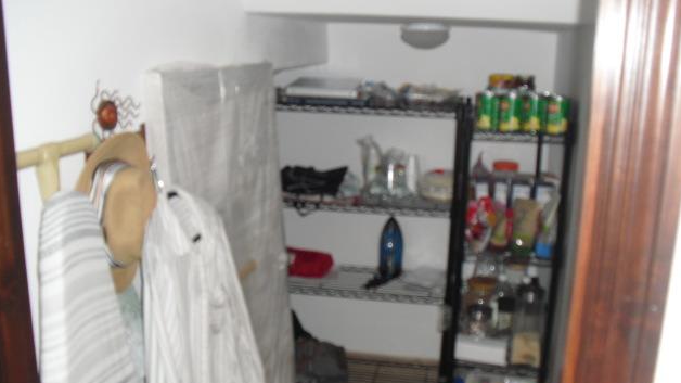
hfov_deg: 50.5
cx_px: 339
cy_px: 226
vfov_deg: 29.6
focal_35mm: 40
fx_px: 722
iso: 200
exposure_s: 1/60
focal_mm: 6.3
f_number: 3.1
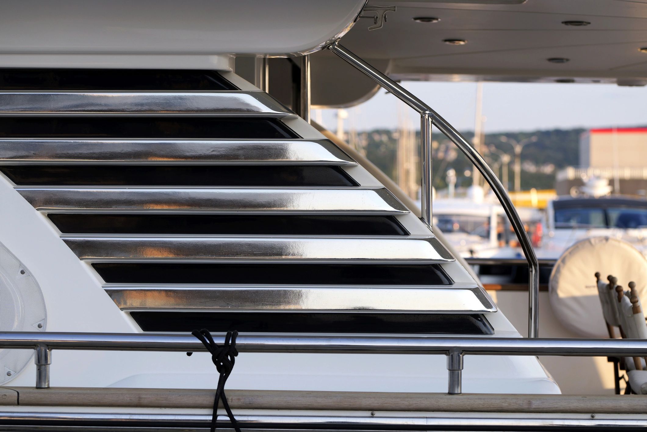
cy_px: 216
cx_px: 324
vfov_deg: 16.1
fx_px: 1528
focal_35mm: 85
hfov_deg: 23.9
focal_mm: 85
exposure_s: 1/250
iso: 100
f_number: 4
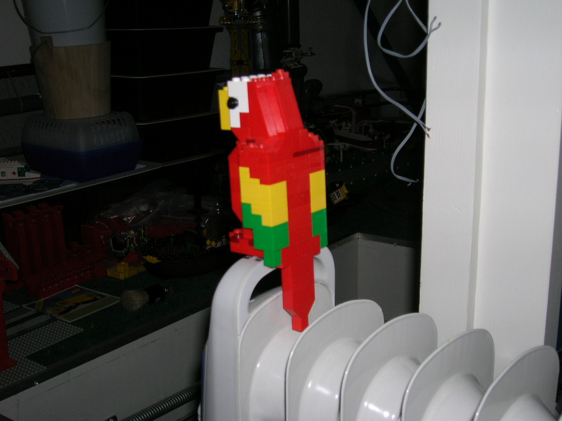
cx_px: 281
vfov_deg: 31.5
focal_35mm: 46
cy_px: 210
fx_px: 747
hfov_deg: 41.2
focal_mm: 7.7
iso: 50
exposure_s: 1/60.1
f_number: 3.2
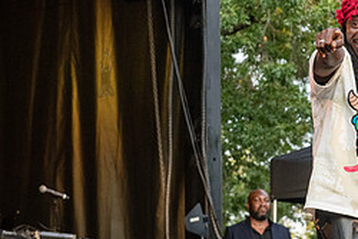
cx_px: 382
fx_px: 1453
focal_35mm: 146
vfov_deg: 9.4
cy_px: 72
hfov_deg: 13.8
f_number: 4.5
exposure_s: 1/1000
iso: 2000
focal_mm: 62
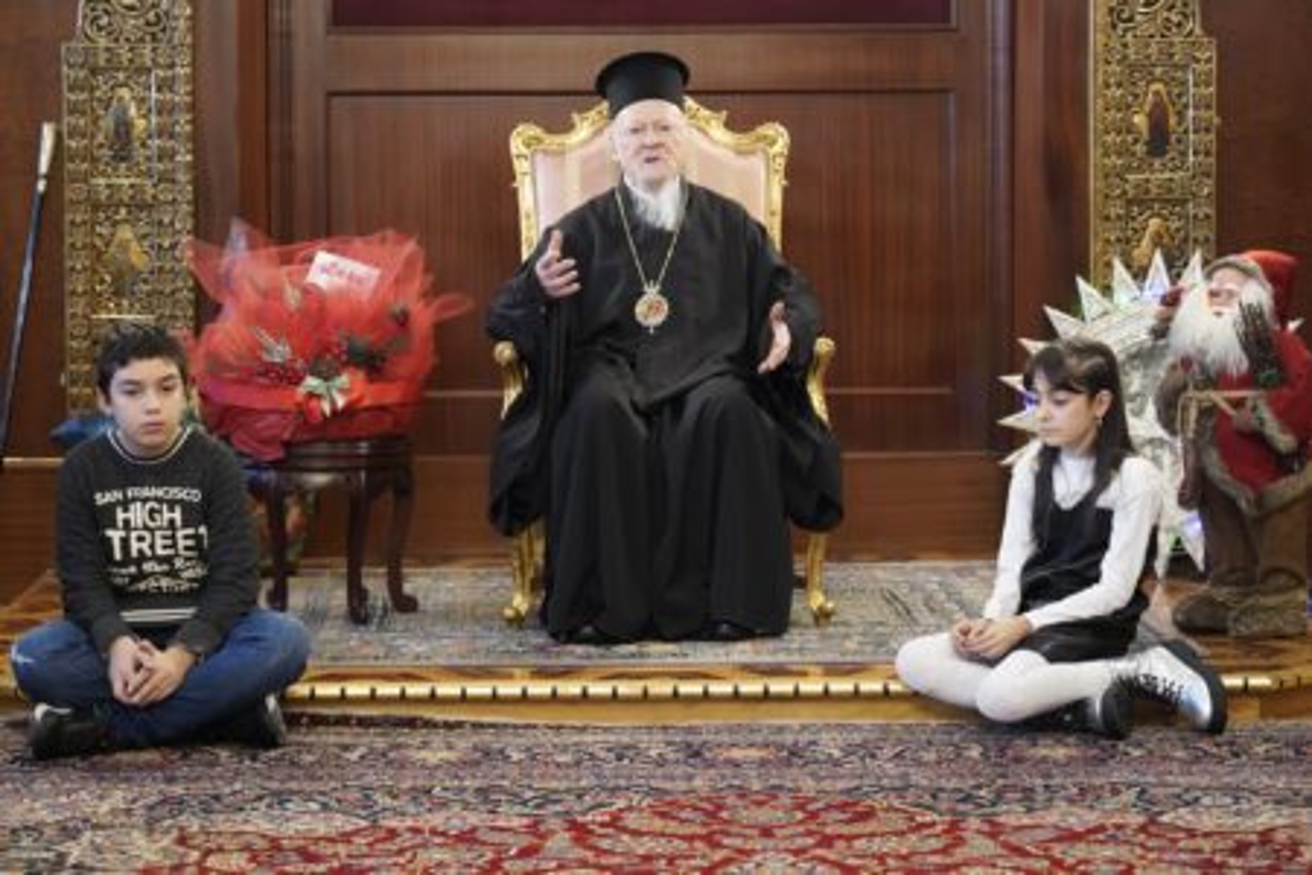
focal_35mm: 86
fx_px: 3134
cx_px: 656
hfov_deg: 23.6
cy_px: 438
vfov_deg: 15.9
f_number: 4
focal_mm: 86
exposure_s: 1/160
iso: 6400
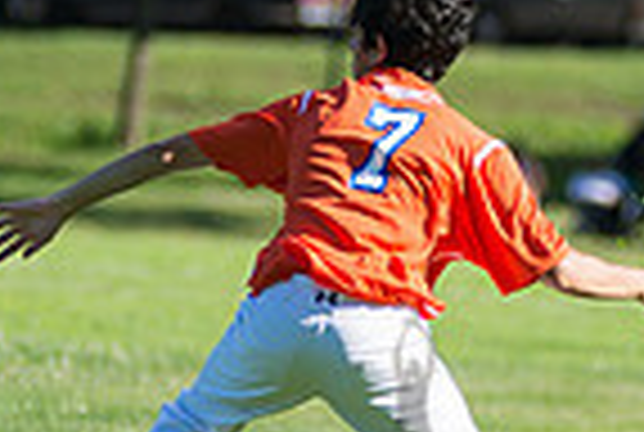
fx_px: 11240
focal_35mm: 627
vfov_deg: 2.2
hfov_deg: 3.3
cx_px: 410
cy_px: 385
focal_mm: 155
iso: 200
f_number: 2.8
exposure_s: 1/2000
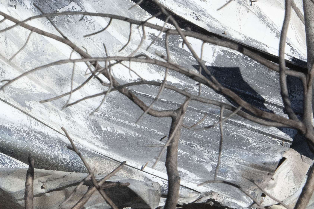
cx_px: -16
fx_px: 5364
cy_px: -51
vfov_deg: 2.2
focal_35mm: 615
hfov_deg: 3.3
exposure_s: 1/1000
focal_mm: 125
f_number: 18
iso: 800
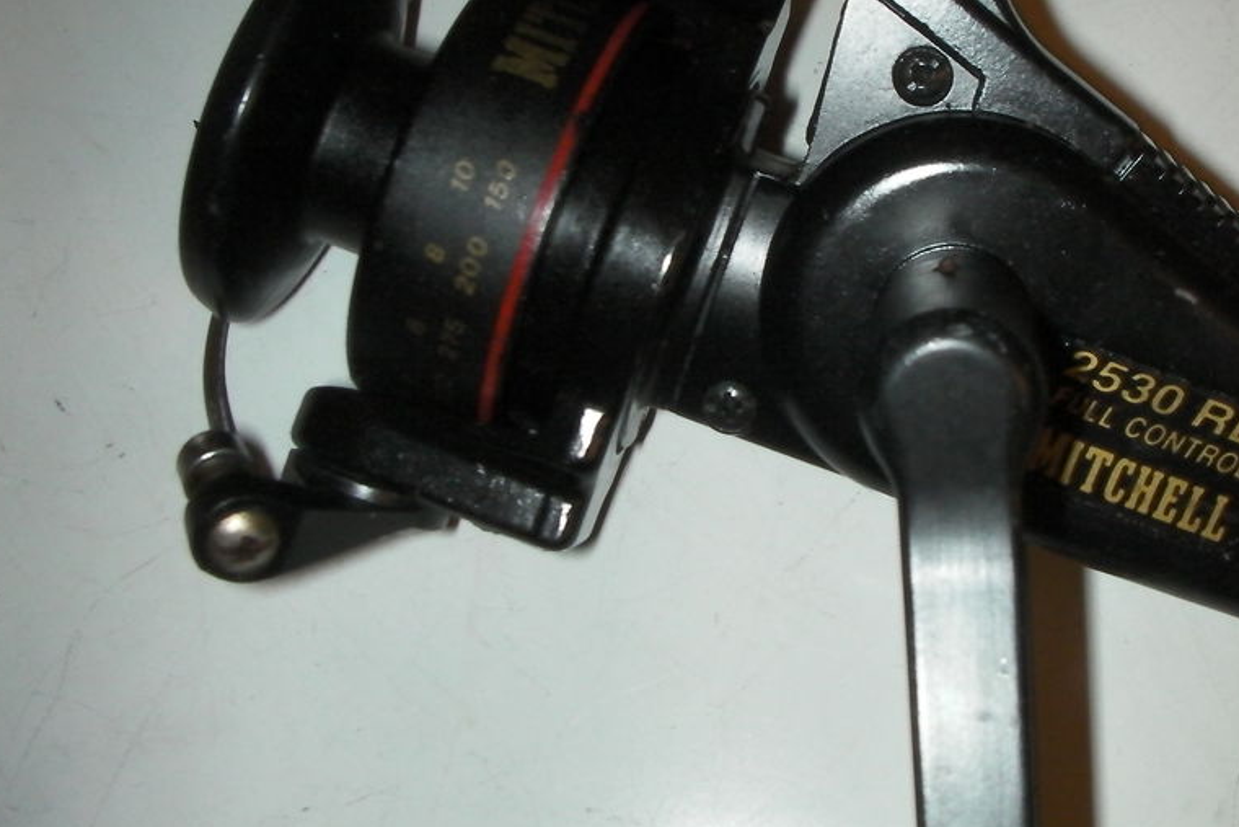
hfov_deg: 37.9
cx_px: 794
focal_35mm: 52
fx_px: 1790
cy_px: 232
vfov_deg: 25.8
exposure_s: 1/30
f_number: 5.6
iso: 200
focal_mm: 6.3
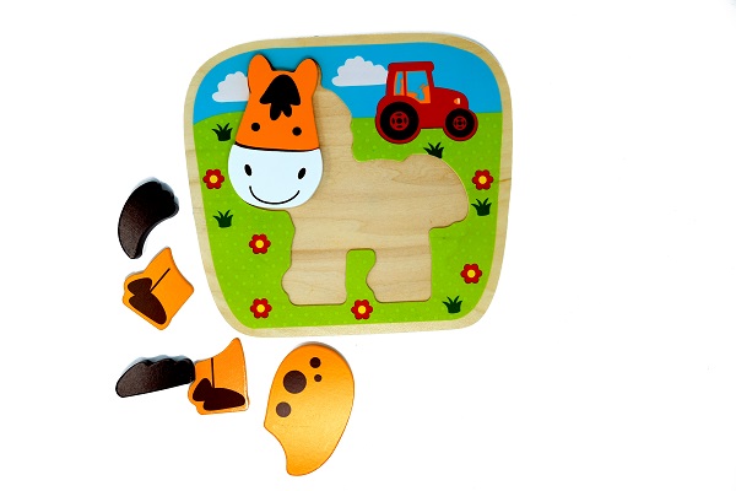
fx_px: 859
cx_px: 368
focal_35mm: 42
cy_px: 246
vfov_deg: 31.9
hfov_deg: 46.4
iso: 250
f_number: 3.2
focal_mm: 27.7
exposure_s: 1/400
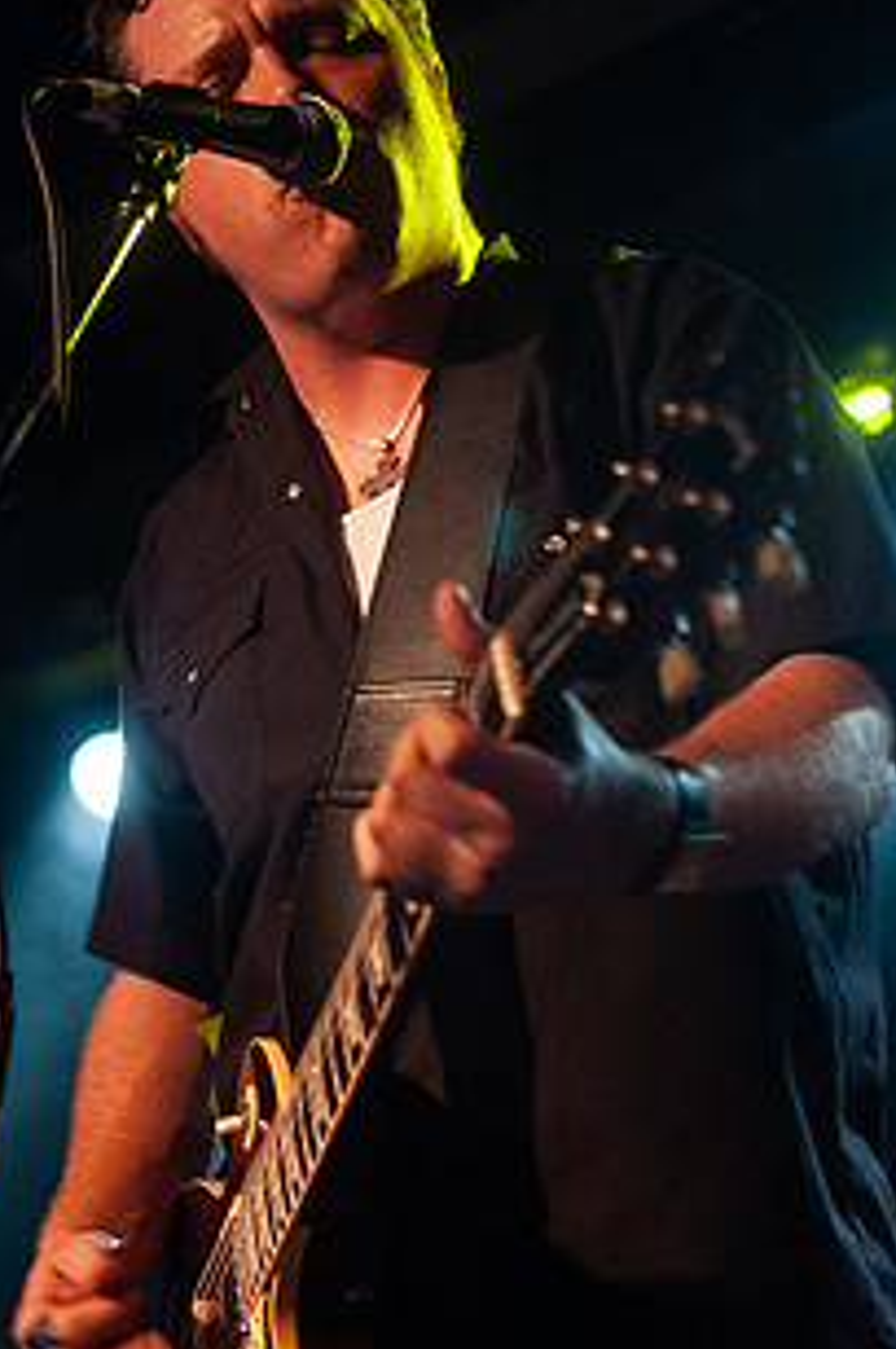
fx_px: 3293
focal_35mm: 88
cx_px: 327
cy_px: 655
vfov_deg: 23.1
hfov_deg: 15.5
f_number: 2.8
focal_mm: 40
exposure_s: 1/50
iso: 800
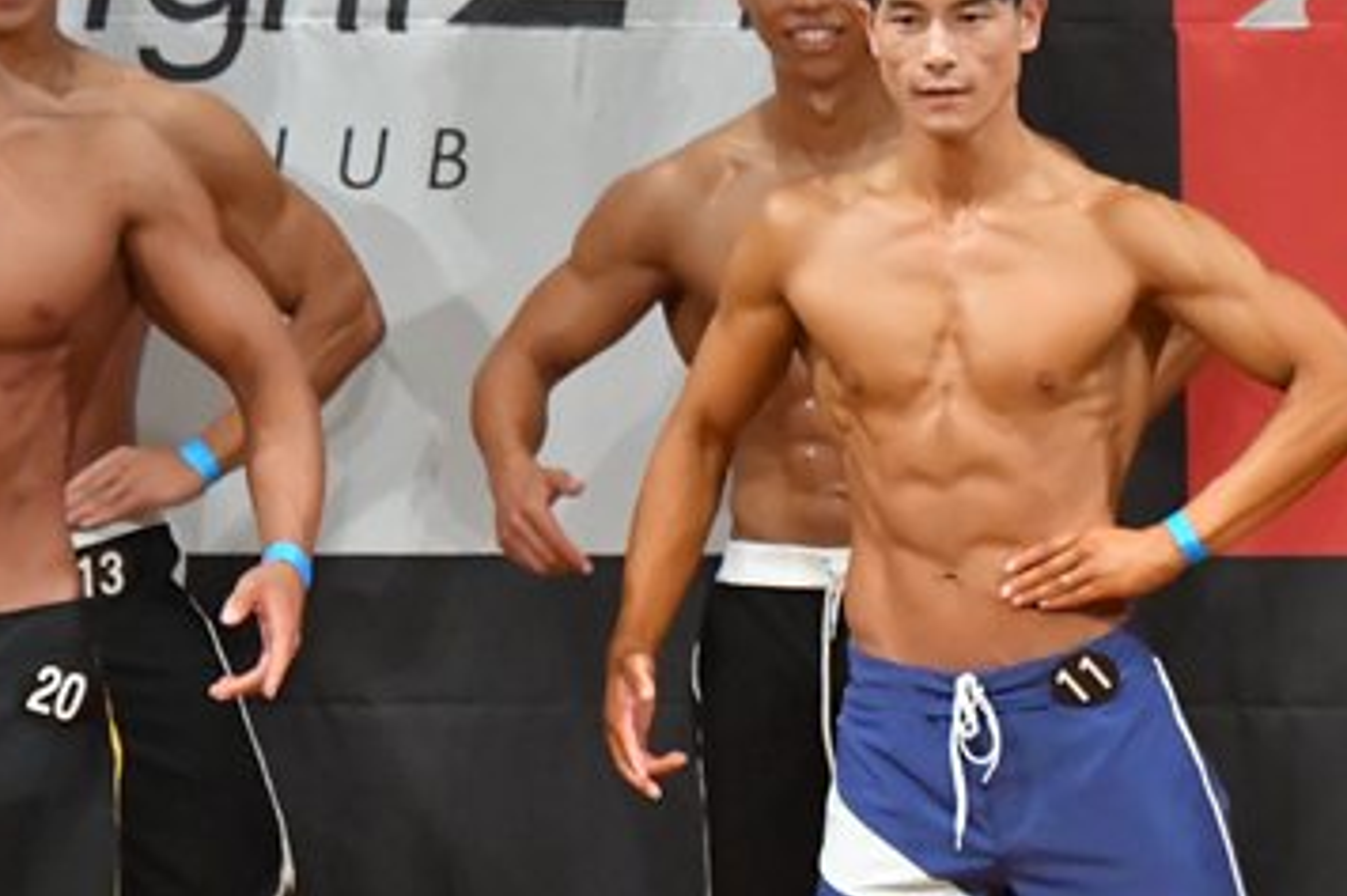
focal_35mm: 621
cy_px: 786
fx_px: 23224
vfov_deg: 2.2
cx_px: 1425
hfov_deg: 3.3
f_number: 5.6
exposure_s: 1/400
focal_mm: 190
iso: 9000
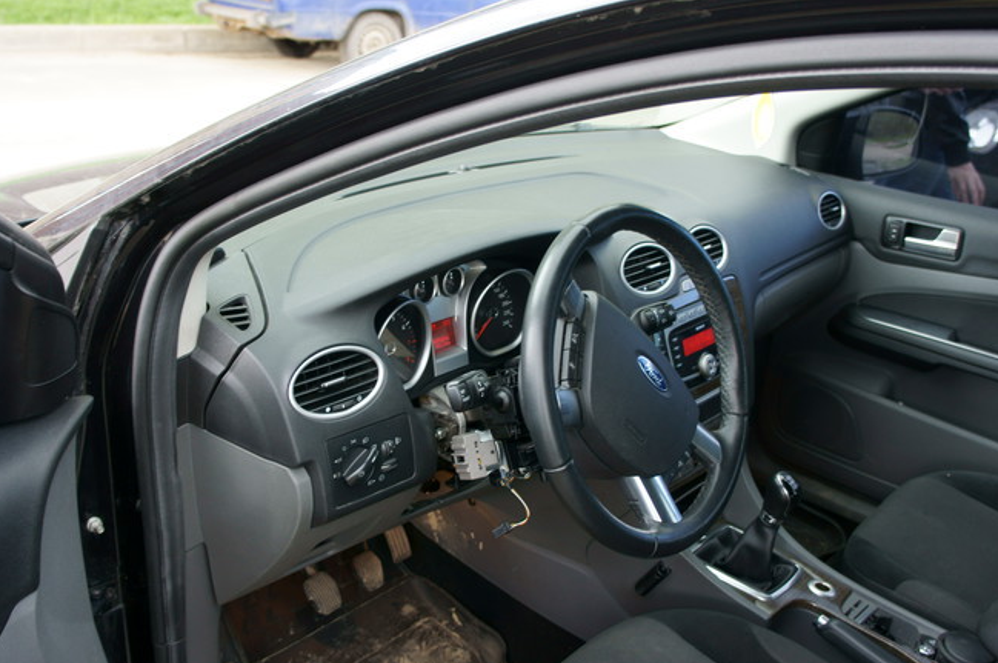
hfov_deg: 51.9
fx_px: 1024
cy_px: 357
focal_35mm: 37
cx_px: 463
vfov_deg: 35.8
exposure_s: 1/25
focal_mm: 20
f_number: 4
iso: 200
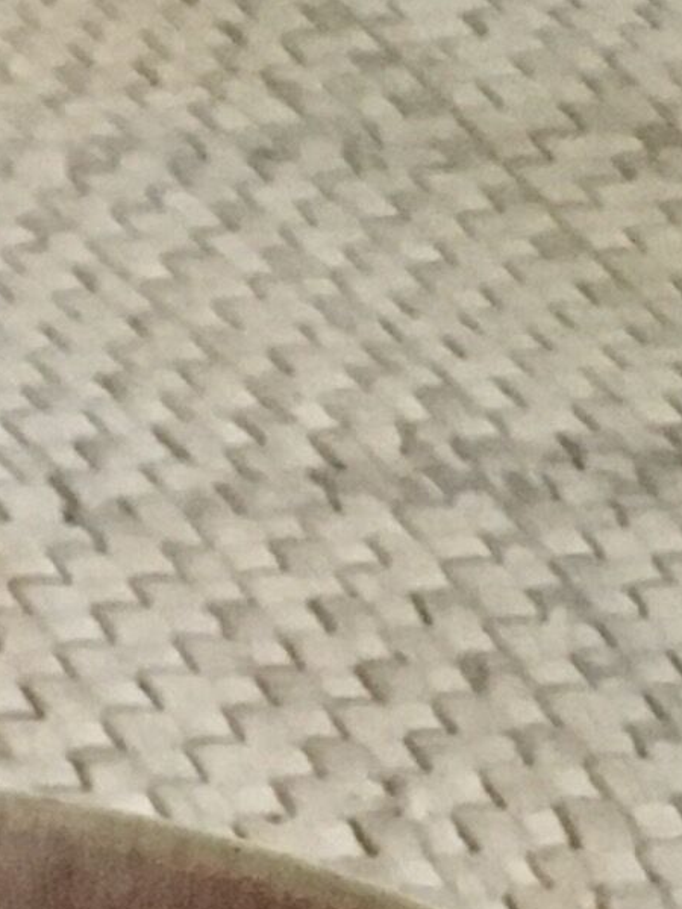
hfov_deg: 6.9
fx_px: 5122
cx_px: -1329
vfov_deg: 9.1
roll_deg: -0.3
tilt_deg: -39.8
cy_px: 2203
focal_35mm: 195
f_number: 2.2
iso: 200
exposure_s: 1/25
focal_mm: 4.15
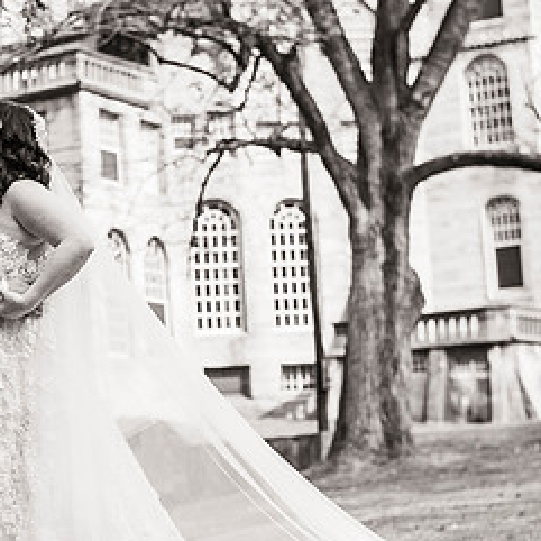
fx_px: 1804
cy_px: 305
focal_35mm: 102
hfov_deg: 17.0
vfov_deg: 17.1
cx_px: 168
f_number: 2.8
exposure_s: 1/2500
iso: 400
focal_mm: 50
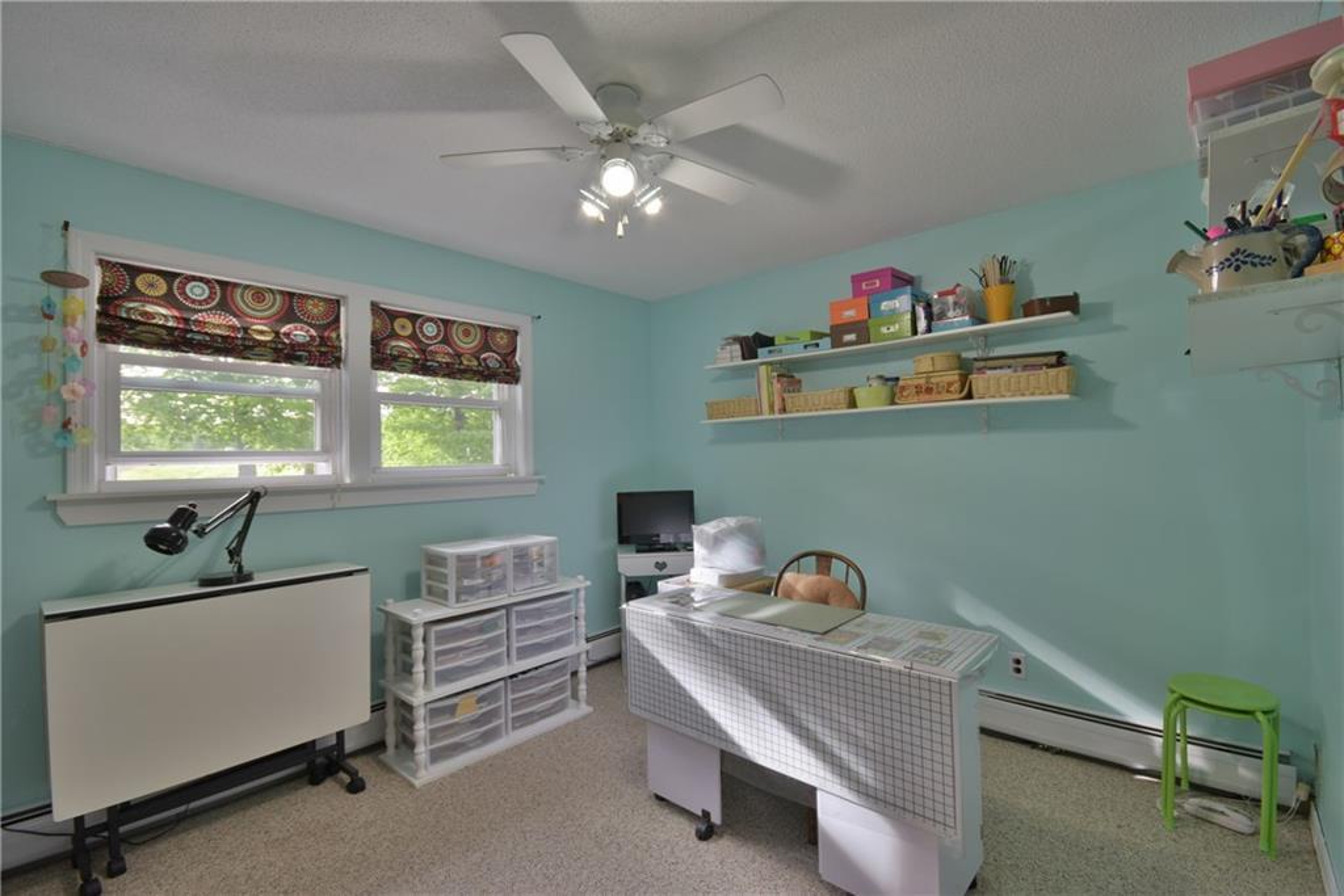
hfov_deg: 100.4
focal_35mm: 15
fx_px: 560
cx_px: 672
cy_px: 448
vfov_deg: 77.3
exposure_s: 1/8
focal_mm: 10
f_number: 8
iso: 200
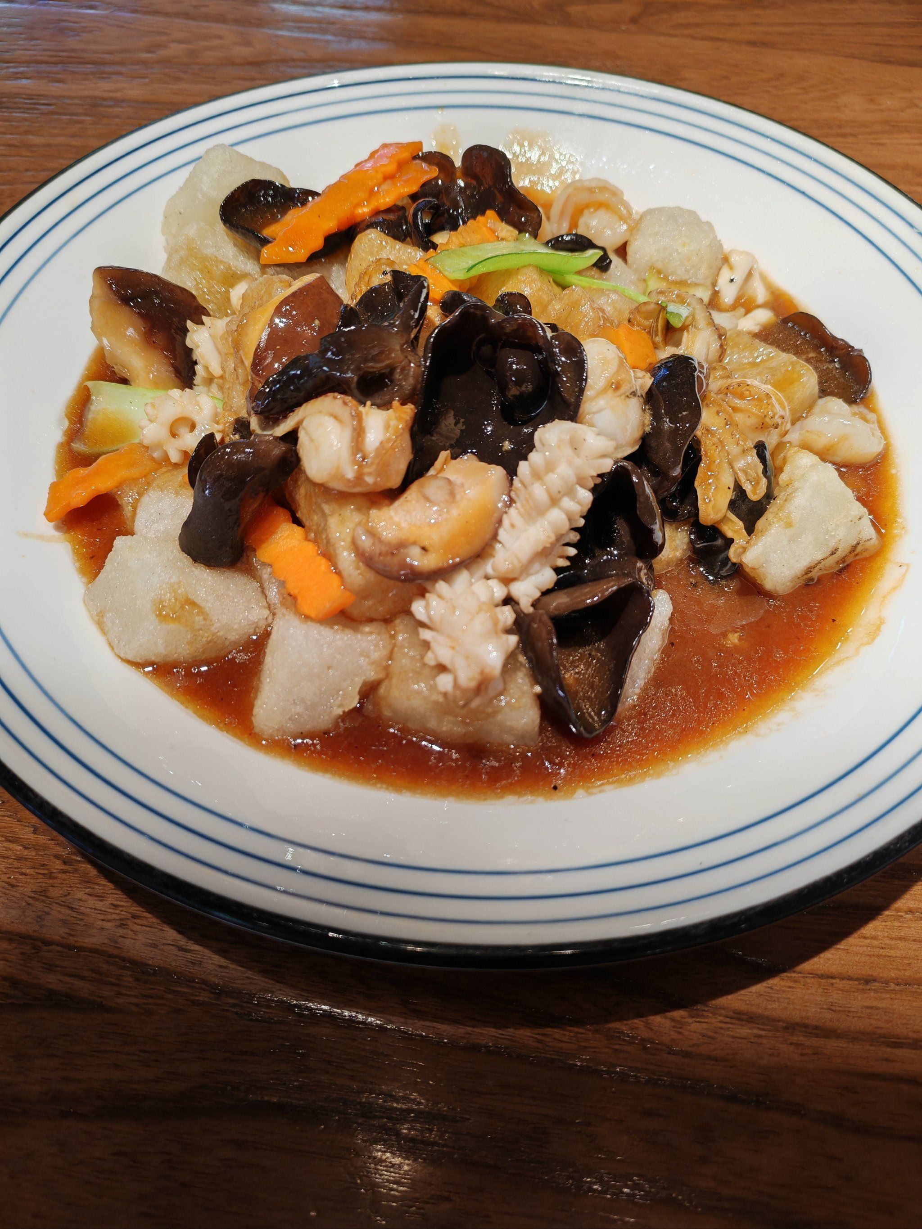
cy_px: 614
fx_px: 959
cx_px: 461
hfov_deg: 51.4
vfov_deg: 65.3
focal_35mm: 27
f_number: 1.9
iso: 250
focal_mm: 6.12
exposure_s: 1/100
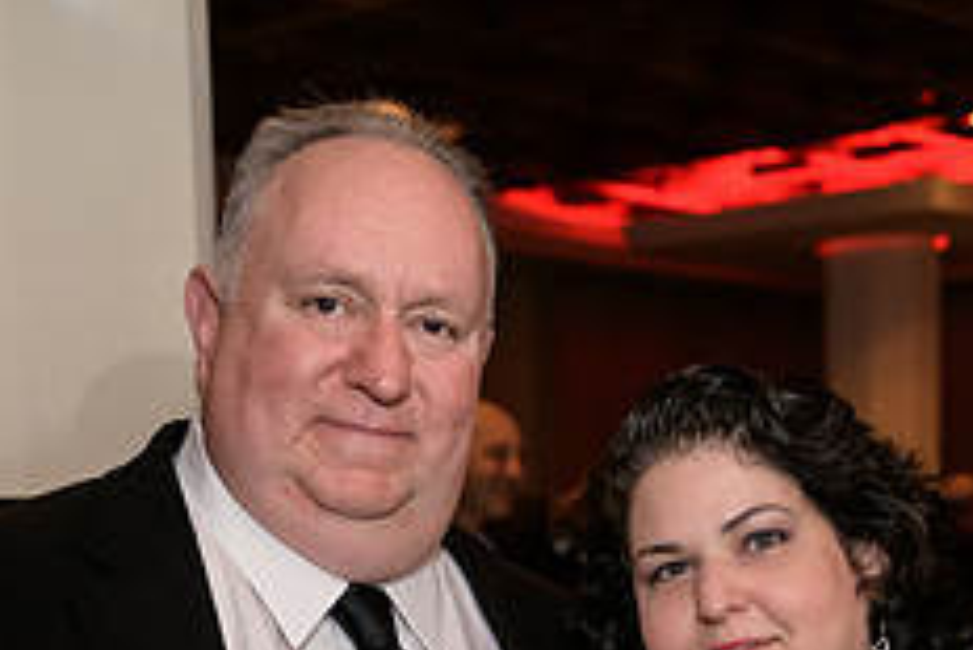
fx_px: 2163
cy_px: 807
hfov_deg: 25.3
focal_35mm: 80
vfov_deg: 16.3
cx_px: 562
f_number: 3.2
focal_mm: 32
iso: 1600
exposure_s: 1/125
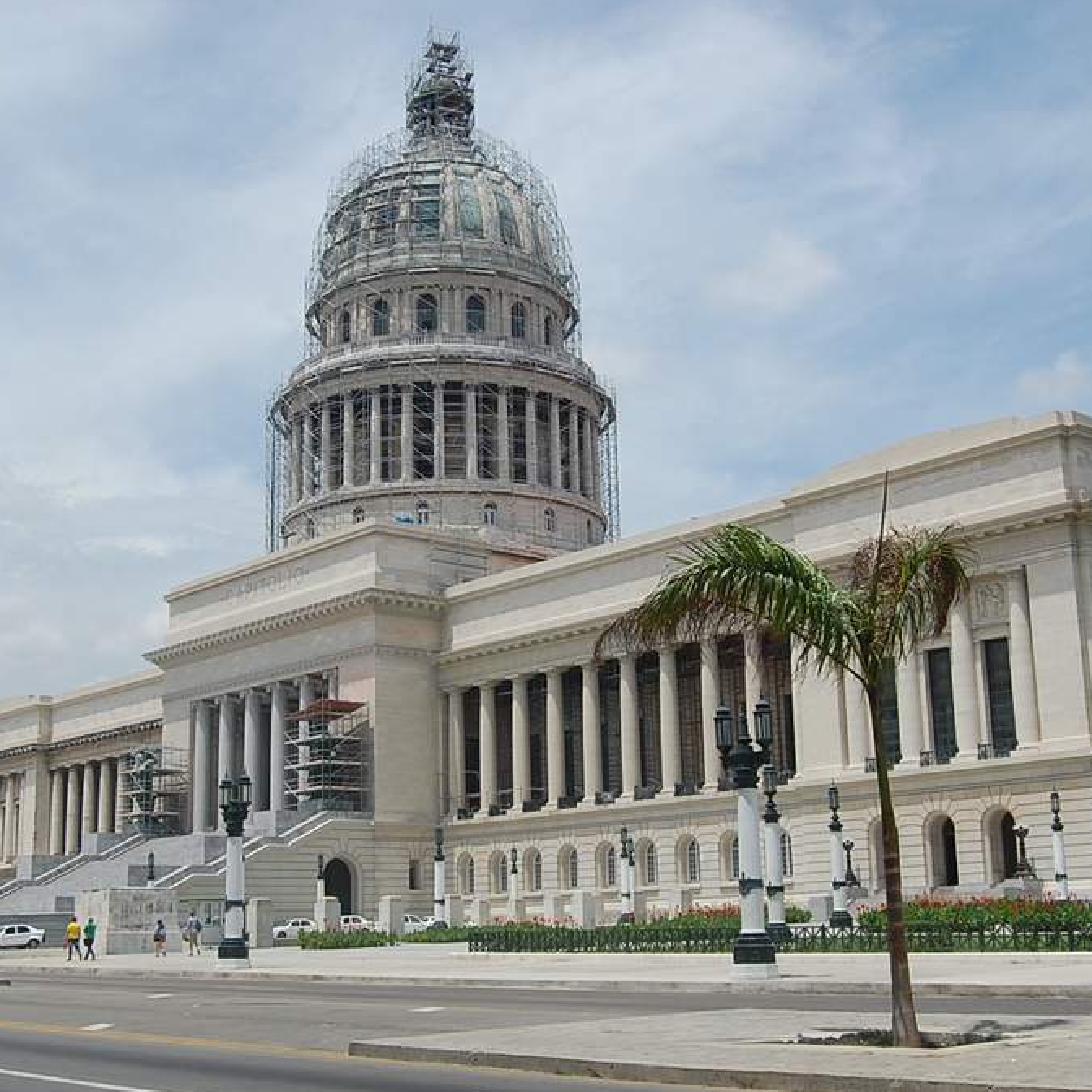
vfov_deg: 37.8
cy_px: 547
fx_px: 1593
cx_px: 531
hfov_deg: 37.8
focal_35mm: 45
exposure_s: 1/400
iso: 200
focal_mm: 23
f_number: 10
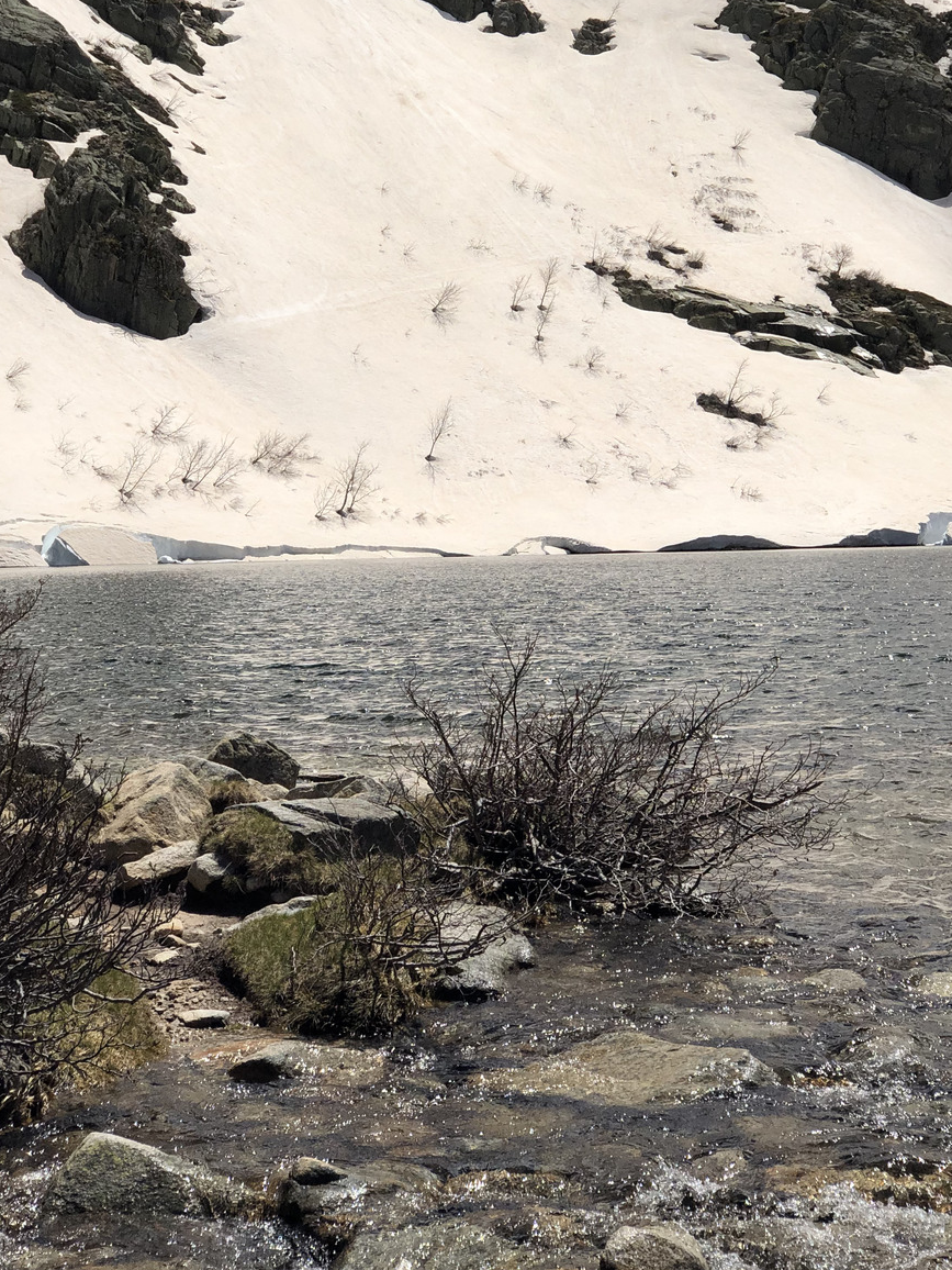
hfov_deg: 20.4
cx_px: 497
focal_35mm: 72
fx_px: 2640
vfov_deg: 26.9
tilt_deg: +2.3
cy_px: 425
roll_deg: +2.5
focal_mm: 6
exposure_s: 1/3690
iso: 16
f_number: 2.4
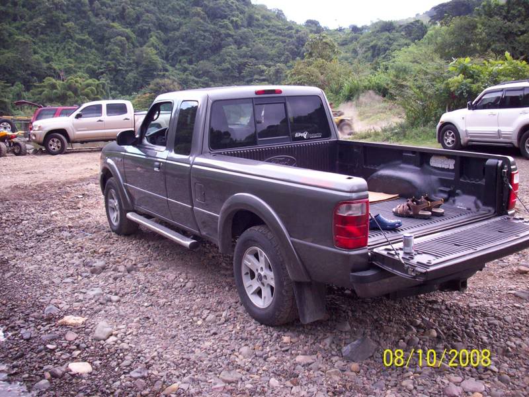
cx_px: 264
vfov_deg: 38.7
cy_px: 198
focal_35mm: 37
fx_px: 565
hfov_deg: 50.1
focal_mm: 6.2
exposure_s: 1/45.9
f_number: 2.8
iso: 80
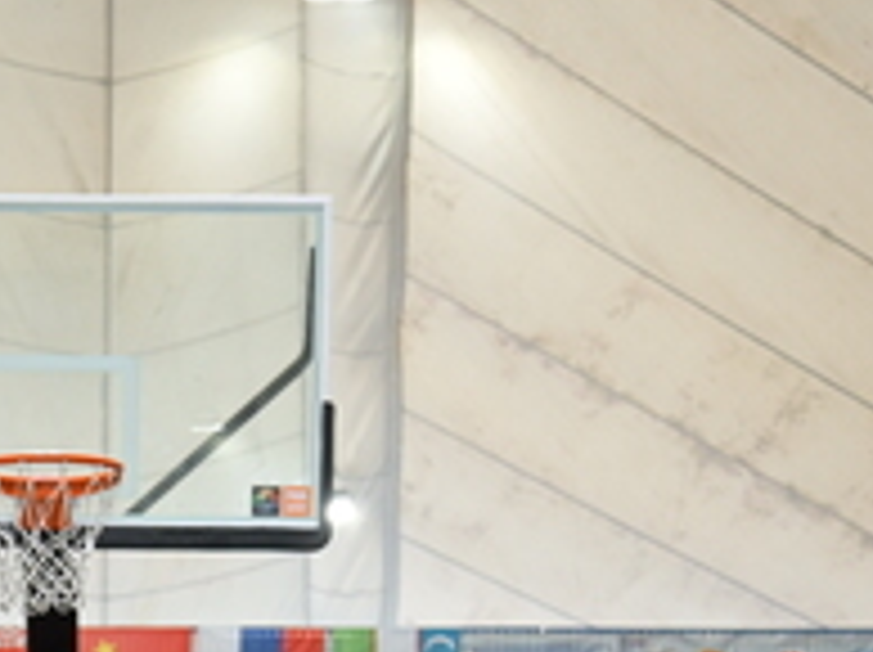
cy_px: 1162
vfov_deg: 10.9
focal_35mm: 127
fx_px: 3199
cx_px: -45
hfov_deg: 15.2
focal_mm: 32
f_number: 3.5
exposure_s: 1/250
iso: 1250
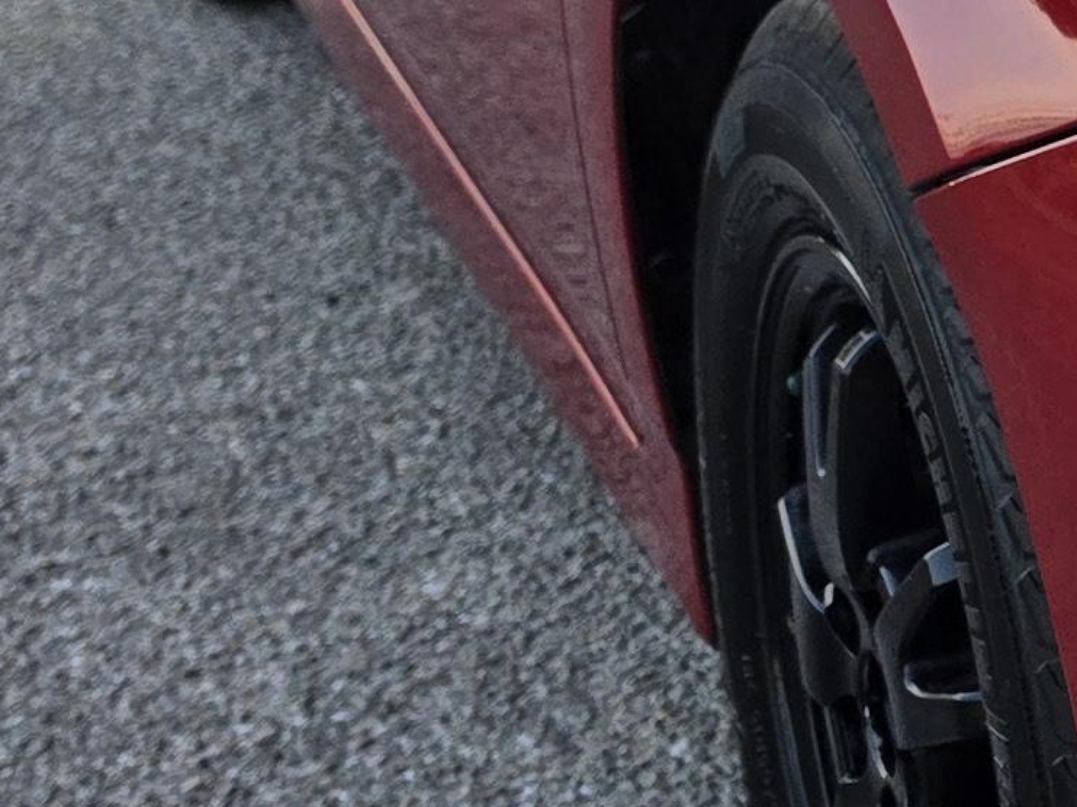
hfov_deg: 13.7
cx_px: 2125
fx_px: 3857
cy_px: 87
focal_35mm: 124
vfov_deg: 11.9
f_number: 1.4
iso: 64
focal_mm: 6.5
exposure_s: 1/1889
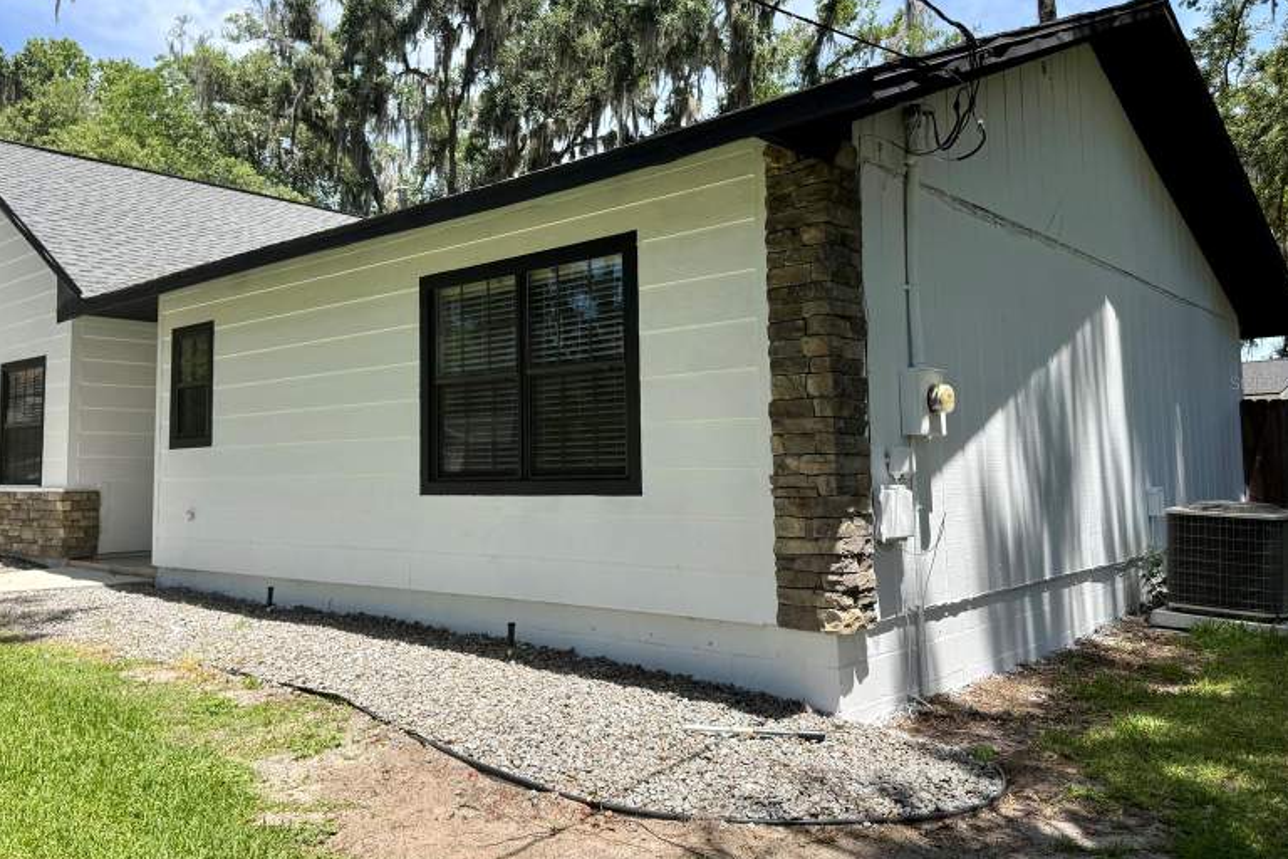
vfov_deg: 49.5
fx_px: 930
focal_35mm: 26
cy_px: 383
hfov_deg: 69.4
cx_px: 639
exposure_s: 1/2611
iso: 80
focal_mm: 6.76
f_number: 1.78
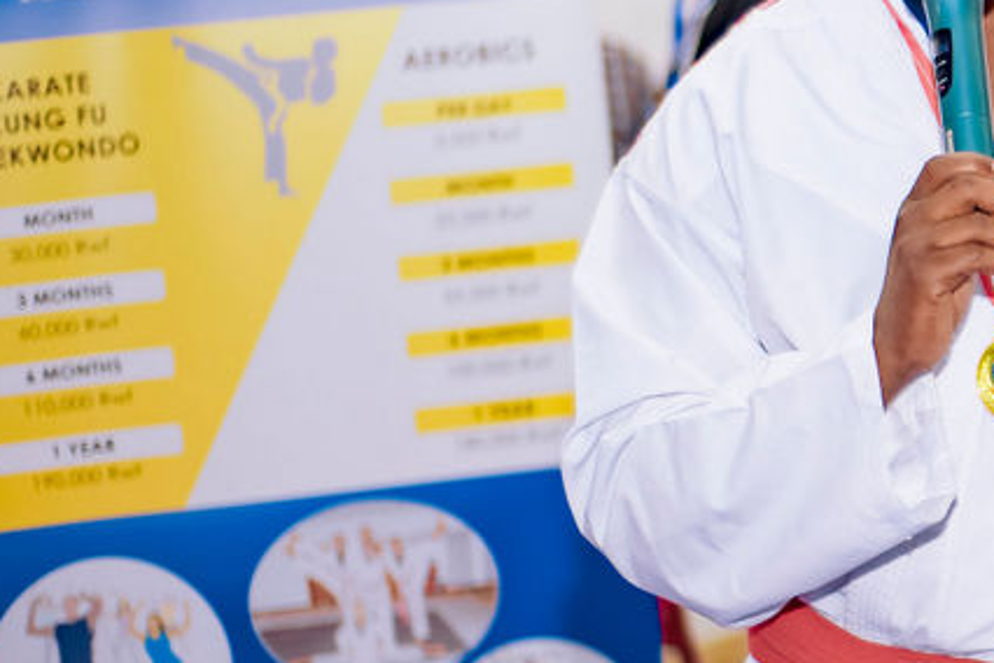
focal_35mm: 141
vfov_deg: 9.7
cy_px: 277
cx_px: 1290
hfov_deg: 14.0
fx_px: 3893
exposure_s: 1/100
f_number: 1.8
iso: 250
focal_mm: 50
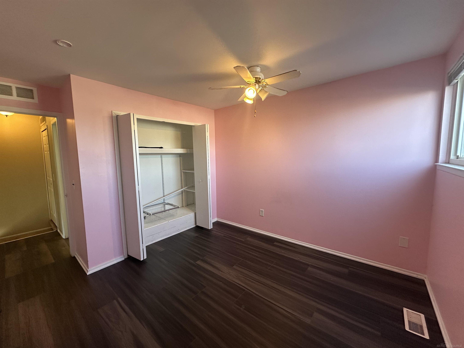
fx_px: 188
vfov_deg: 85.7
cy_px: 174
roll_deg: +0.4
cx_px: 232
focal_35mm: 14
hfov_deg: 102.1
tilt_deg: -5.6
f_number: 2.2
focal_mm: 2.22
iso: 160
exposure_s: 1/120
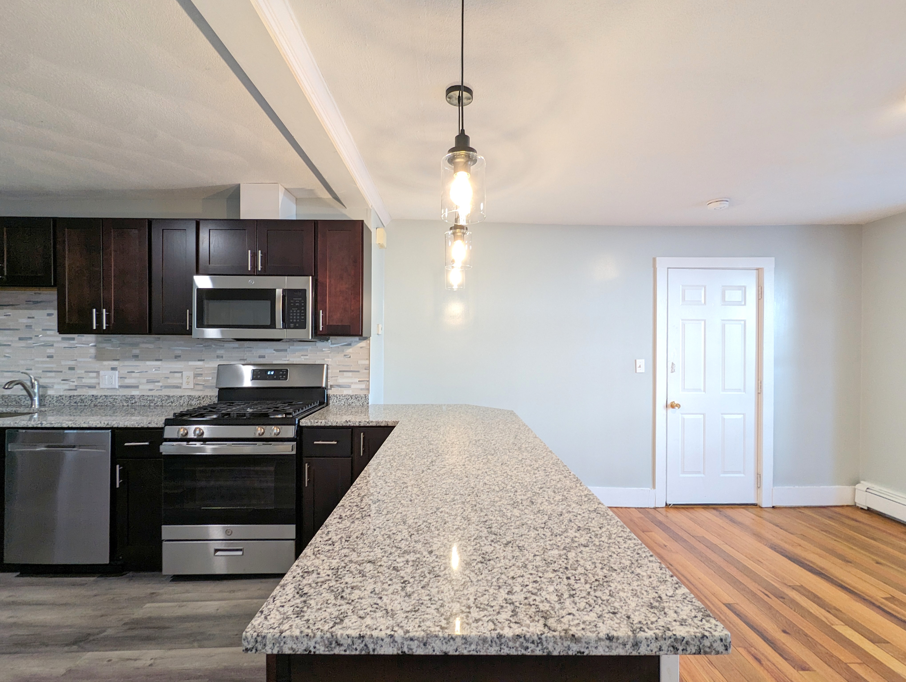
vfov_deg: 78.2
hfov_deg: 94.4
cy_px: 341
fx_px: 419
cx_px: 453
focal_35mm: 16
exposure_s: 1/24
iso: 69
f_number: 2.2
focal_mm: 2.35
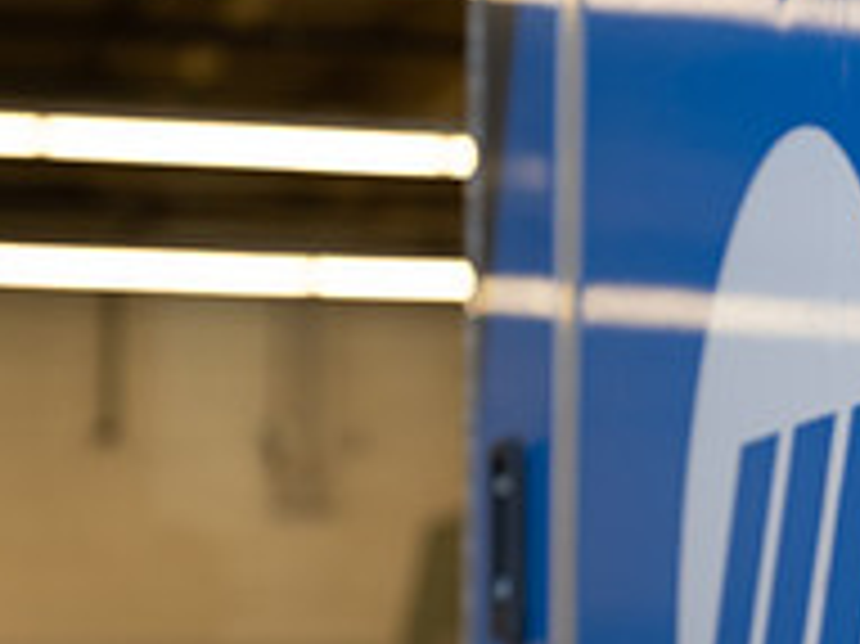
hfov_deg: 12.3
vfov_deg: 9.5
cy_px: 624
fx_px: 3848
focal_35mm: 155
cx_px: 1216
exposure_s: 1/125
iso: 200
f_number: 4.5
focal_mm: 53
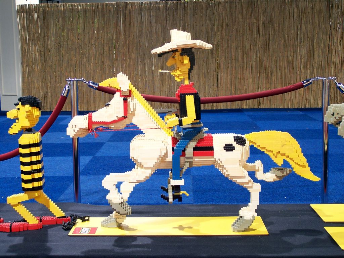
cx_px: 172
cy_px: 129
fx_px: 636
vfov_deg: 22.9
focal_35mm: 64
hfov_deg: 30.3
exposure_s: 1/3
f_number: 3.2
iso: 80
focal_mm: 10.7
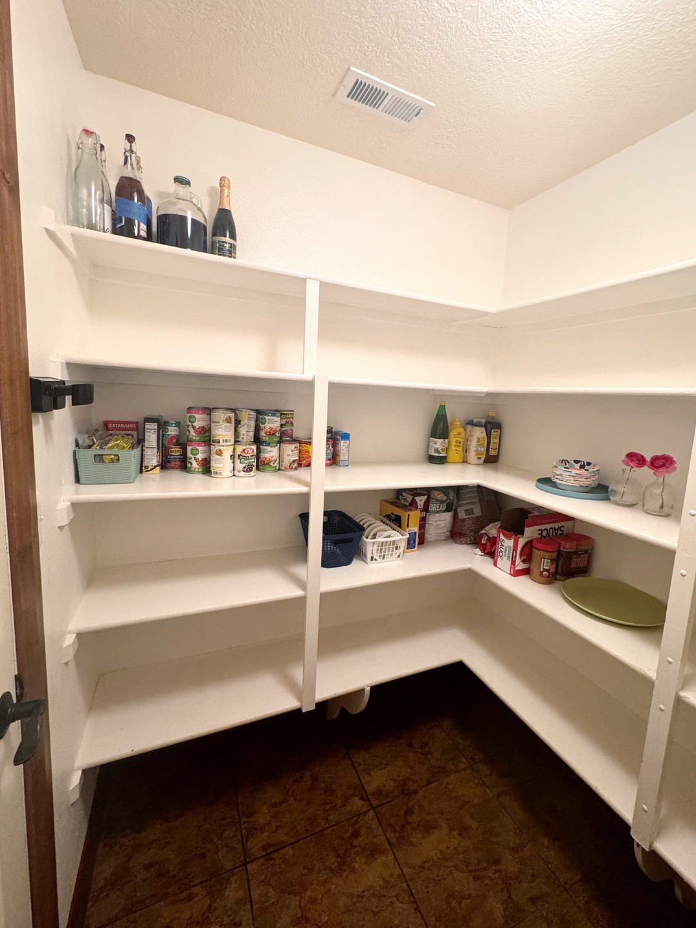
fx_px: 402
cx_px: 365
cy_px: 447
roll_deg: -2.7
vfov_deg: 98.1
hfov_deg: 81.7
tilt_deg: -8.1
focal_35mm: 15
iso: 200
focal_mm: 2.22
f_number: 2.2
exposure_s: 1/60
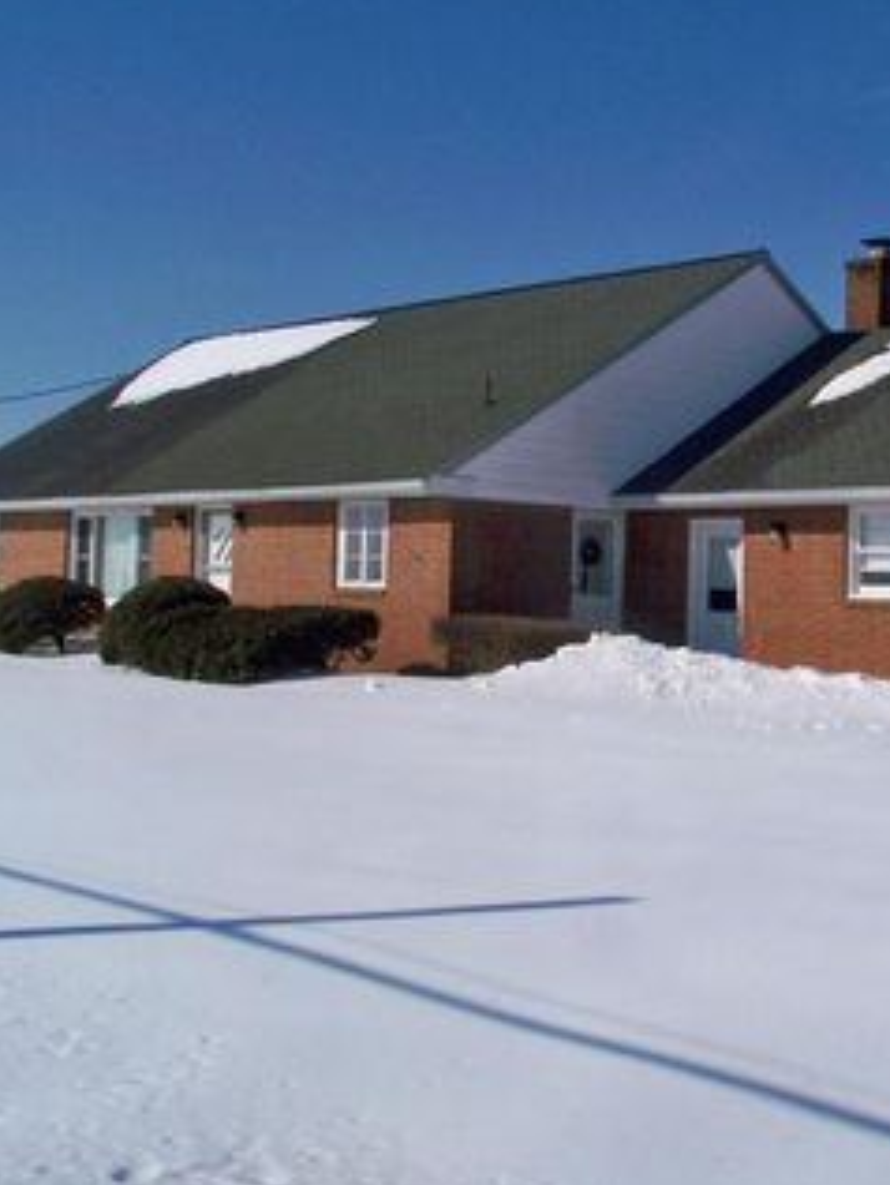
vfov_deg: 36.8
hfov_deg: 27.6
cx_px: 688
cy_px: 533
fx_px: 1781
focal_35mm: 52
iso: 80
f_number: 8
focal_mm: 5.85
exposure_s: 1/1000
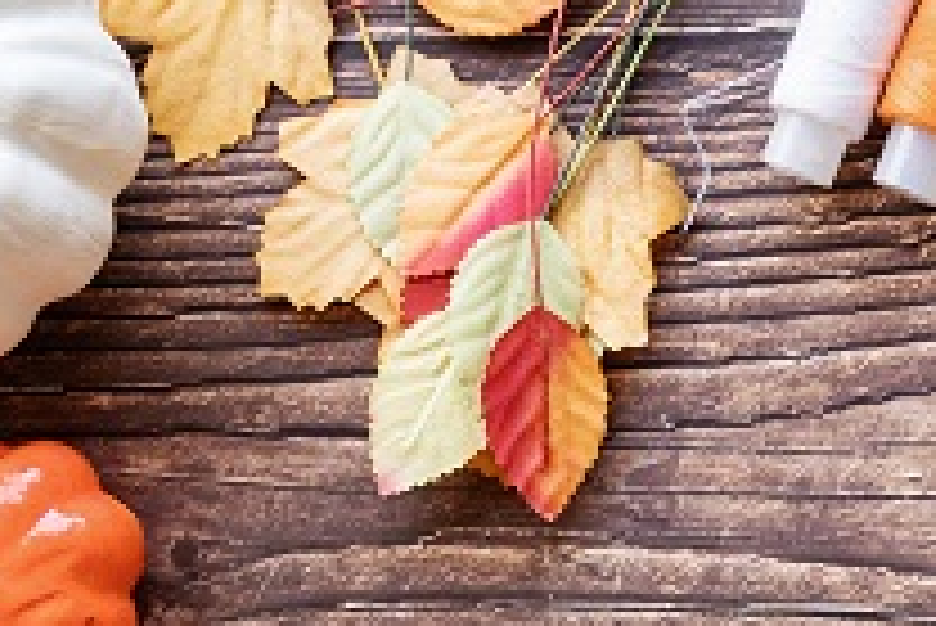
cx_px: 864
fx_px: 3226
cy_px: 811
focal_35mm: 124
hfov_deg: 16.3
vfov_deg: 10.8
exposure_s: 1/5
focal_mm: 43
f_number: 14
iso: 320
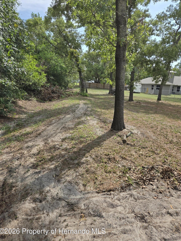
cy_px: 117
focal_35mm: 24
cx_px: 93
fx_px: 167
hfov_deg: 56.8
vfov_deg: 71.6
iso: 64
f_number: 1.8
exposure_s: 1/2921
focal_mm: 5.4
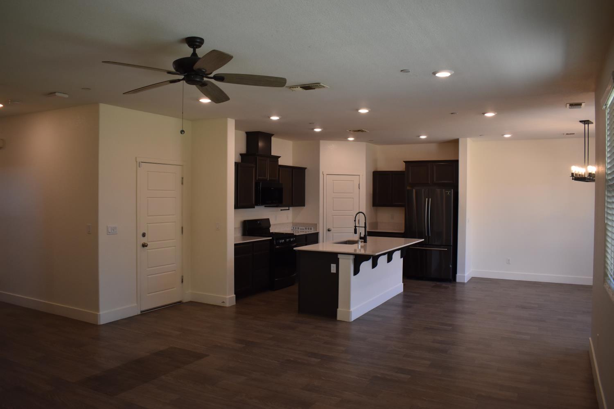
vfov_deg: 47.9
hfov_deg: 67.4
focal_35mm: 27
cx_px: 307
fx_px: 460
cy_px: 204
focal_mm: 18
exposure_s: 1/250
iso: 640
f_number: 3.5
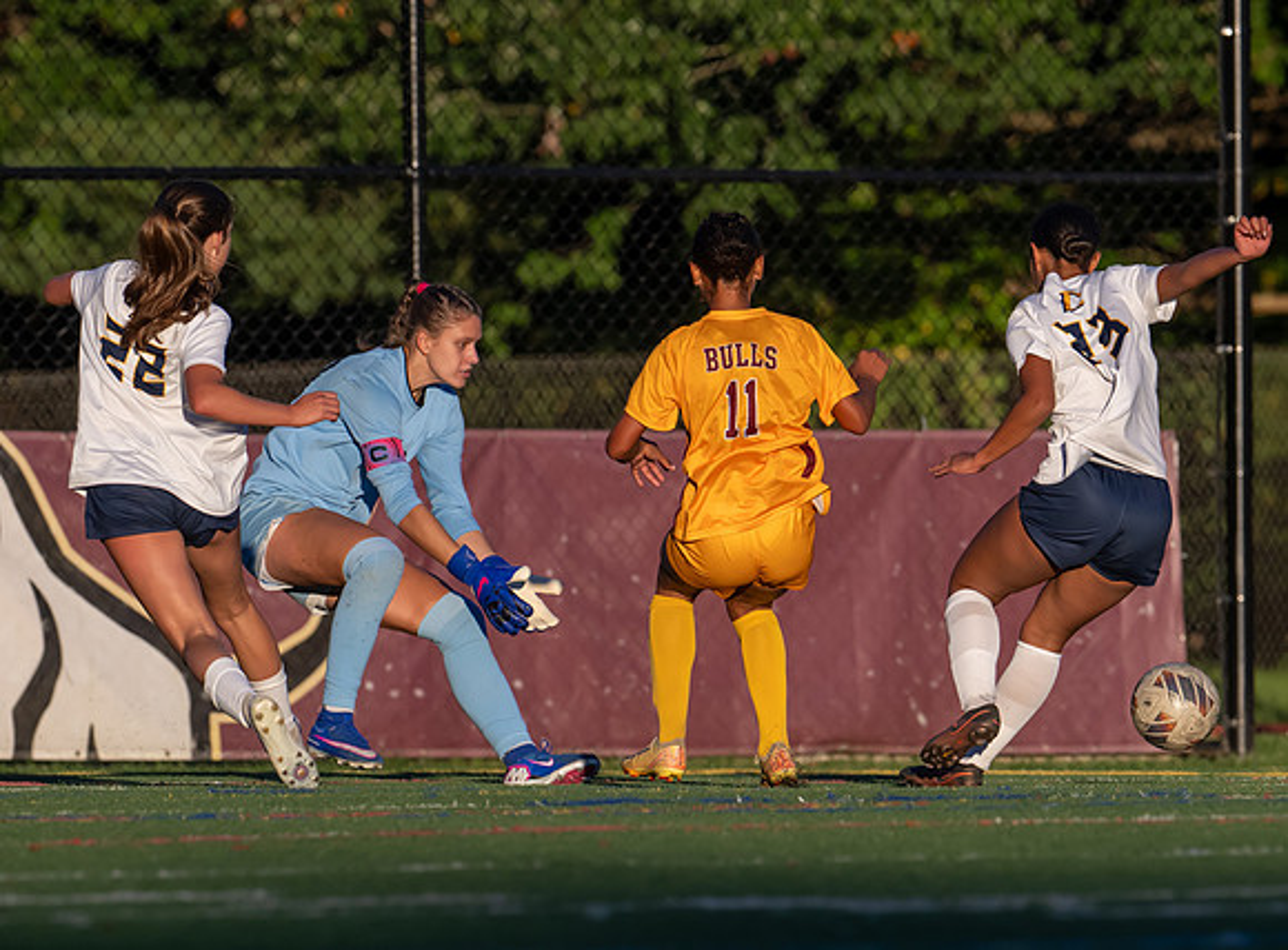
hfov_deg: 2.5
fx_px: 28981
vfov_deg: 1.9
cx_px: 725
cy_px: 604
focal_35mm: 783
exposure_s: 1/2500
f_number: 5.6
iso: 560
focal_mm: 400
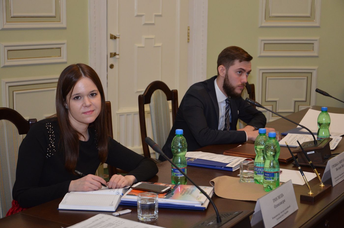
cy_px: 114
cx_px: 172
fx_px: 601
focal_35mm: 63
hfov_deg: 32.0
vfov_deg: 21.5
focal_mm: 42
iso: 1250
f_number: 4.8
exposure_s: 1/160
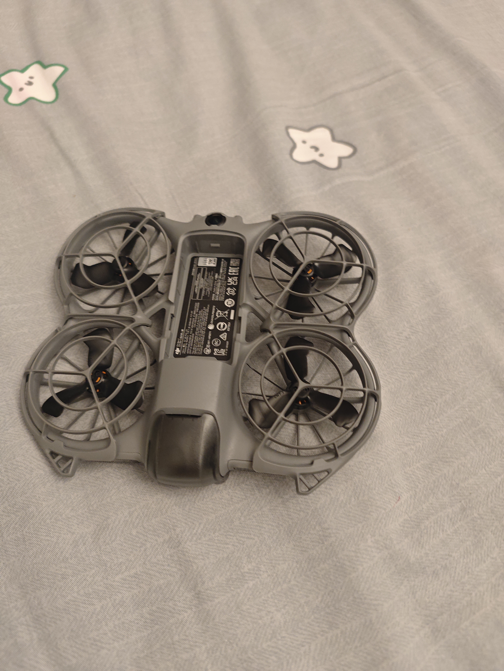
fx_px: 446
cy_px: 336
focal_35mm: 23
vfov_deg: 73.9
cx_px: 252
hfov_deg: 58.9
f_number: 1.6
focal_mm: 6.55
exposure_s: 1/50
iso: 400
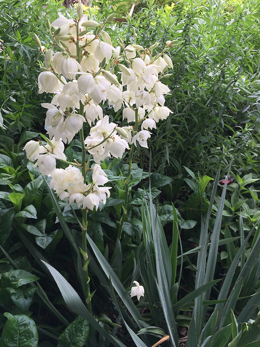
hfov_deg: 44.2
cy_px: 178
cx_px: 122
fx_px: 320
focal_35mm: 32
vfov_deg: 56.8
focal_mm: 4.15
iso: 32
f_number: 2.2
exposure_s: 1/421
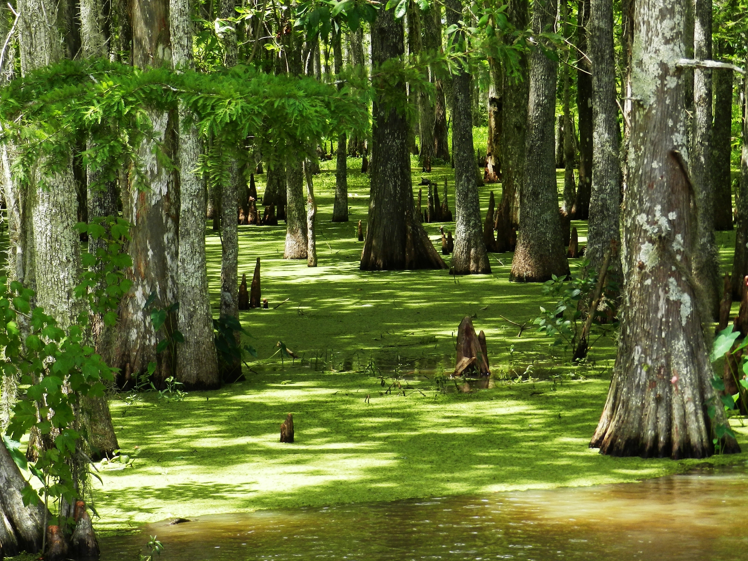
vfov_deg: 12.7
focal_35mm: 117
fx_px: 2528
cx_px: 349
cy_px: 276
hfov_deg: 16.8
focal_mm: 17.7
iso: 160
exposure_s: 1/200
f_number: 4.6
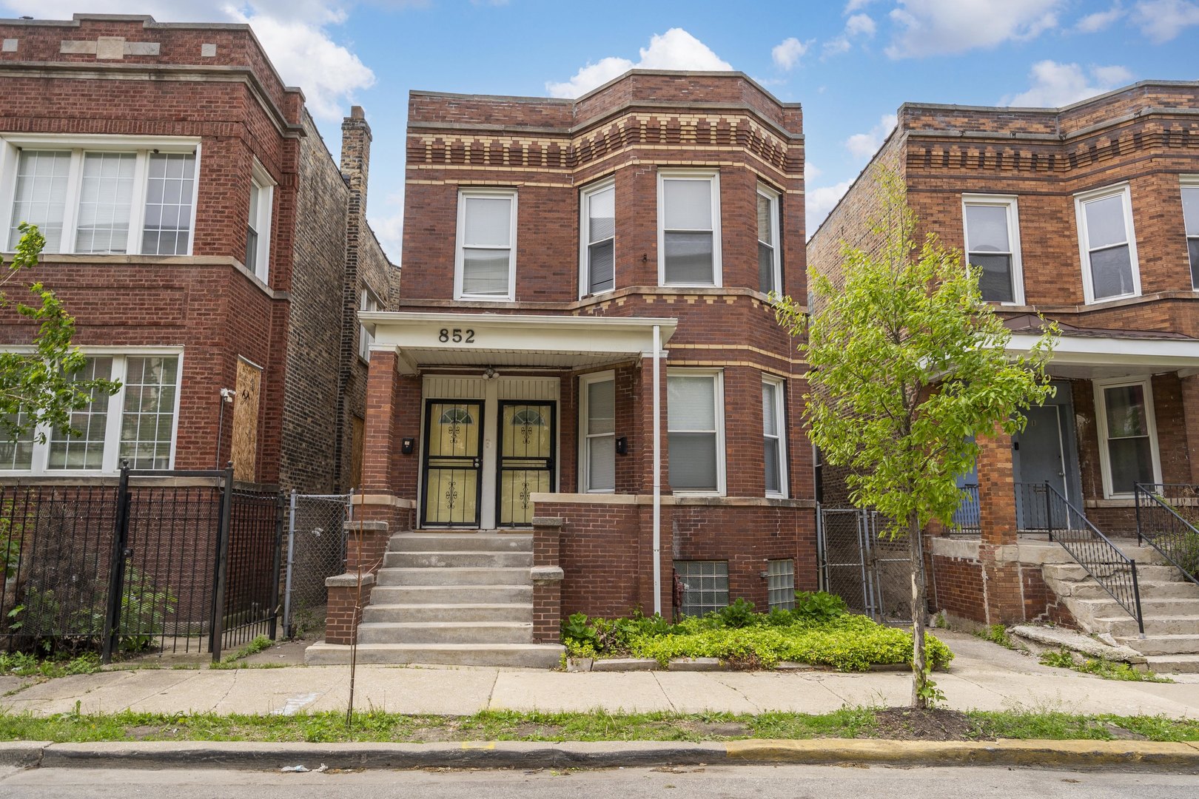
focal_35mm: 23
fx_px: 766
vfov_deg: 55.1
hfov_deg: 76.1
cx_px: 600
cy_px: 400
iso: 100
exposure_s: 1/60
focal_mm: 23
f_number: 10
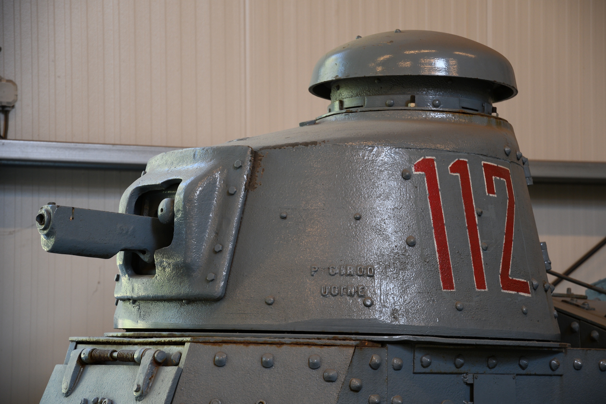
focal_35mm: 84
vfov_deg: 16.3
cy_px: 202
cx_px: 303
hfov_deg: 24.2
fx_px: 1414
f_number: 3.8
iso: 400
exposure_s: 1/50
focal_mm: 56
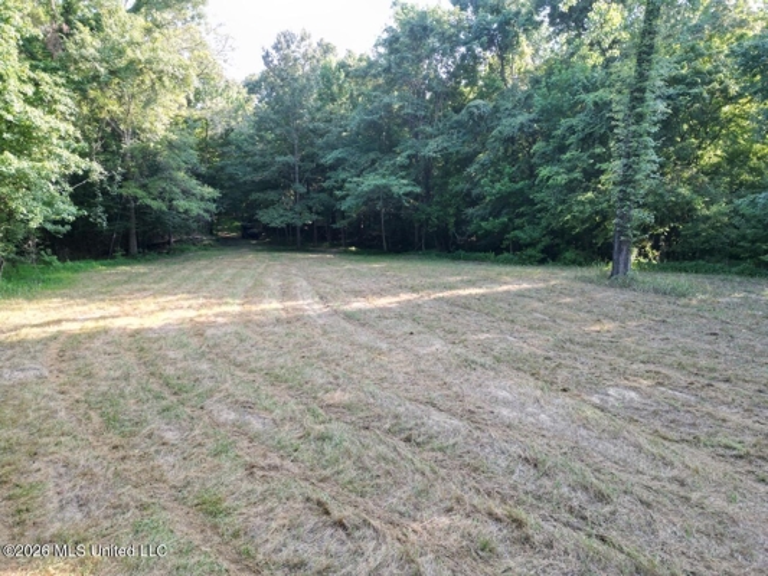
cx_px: 384
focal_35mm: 24
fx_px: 533
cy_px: 288
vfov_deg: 56.8
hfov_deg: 71.6
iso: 200
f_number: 1.7
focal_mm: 6.72
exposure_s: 1/320
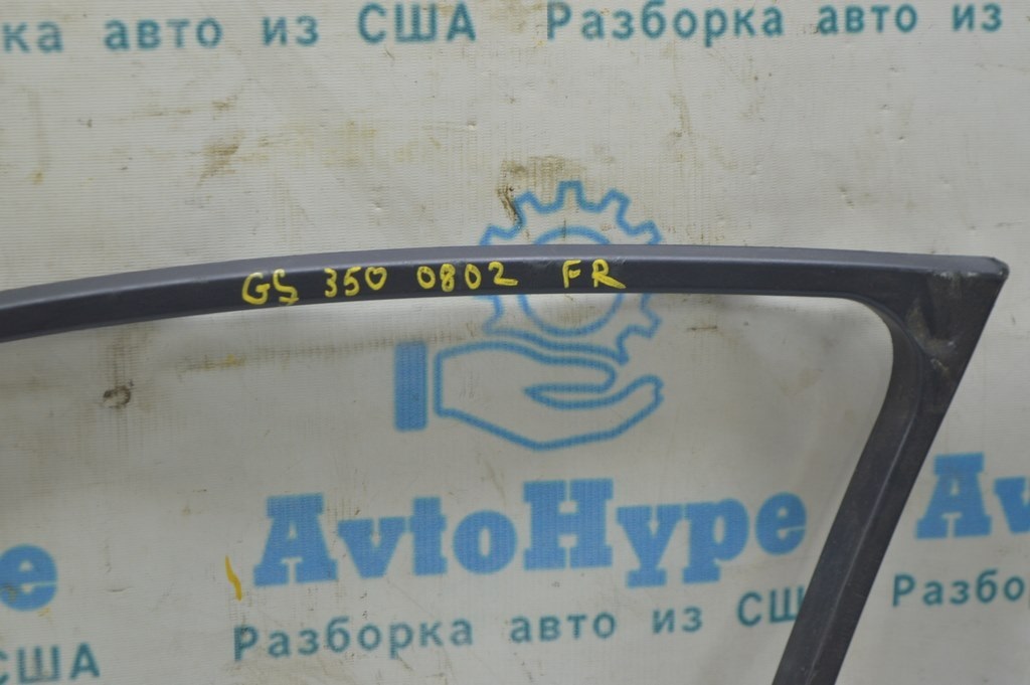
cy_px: 342
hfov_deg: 24.6
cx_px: 515
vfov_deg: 16.5
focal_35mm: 82
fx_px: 2358
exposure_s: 1/20
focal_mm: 55
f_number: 5.6
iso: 400
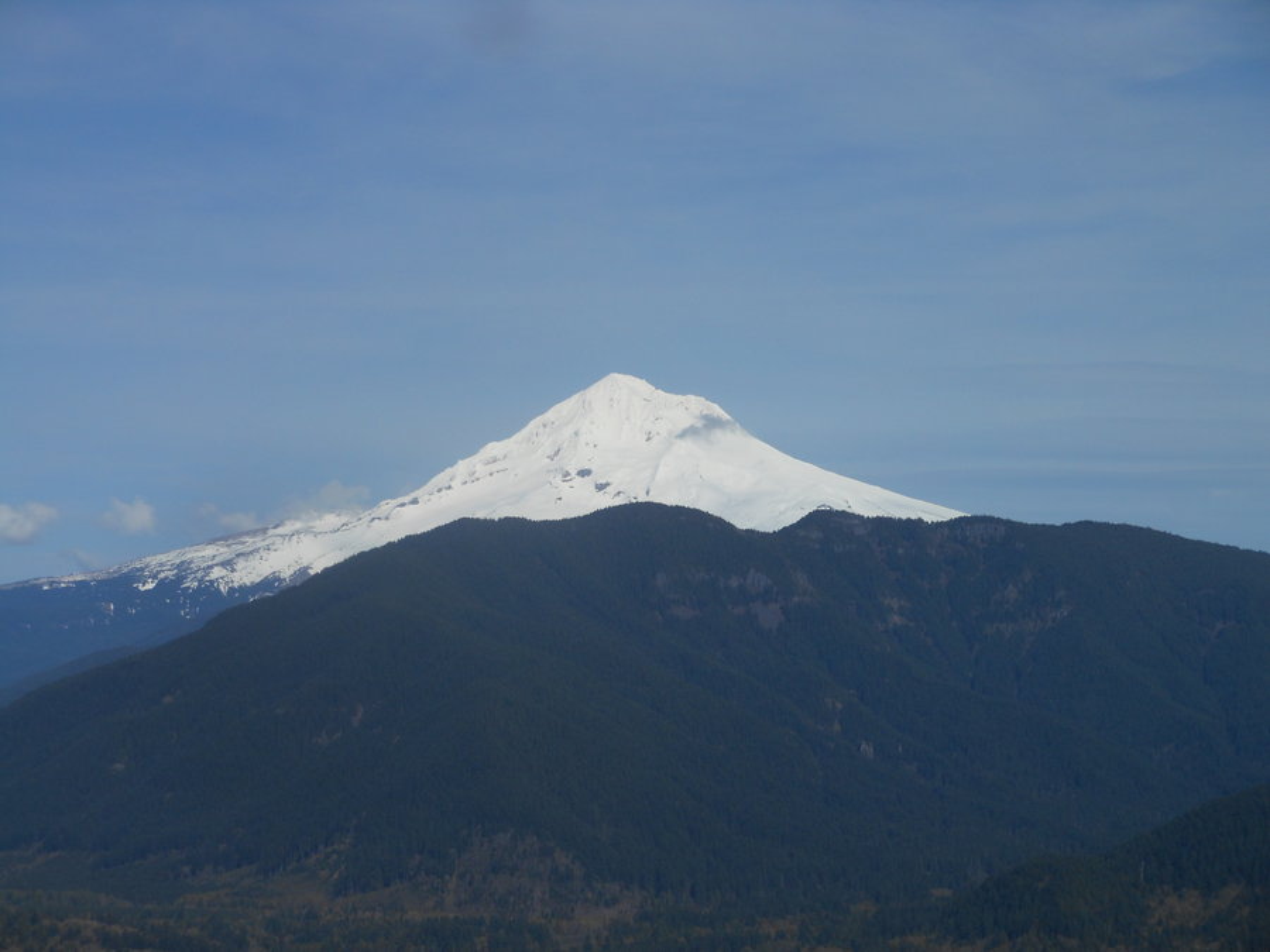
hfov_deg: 22.5
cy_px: 476
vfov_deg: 17.0
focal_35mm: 87
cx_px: 635
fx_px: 3192
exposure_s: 1/1500
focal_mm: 15.5
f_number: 4.6
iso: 80
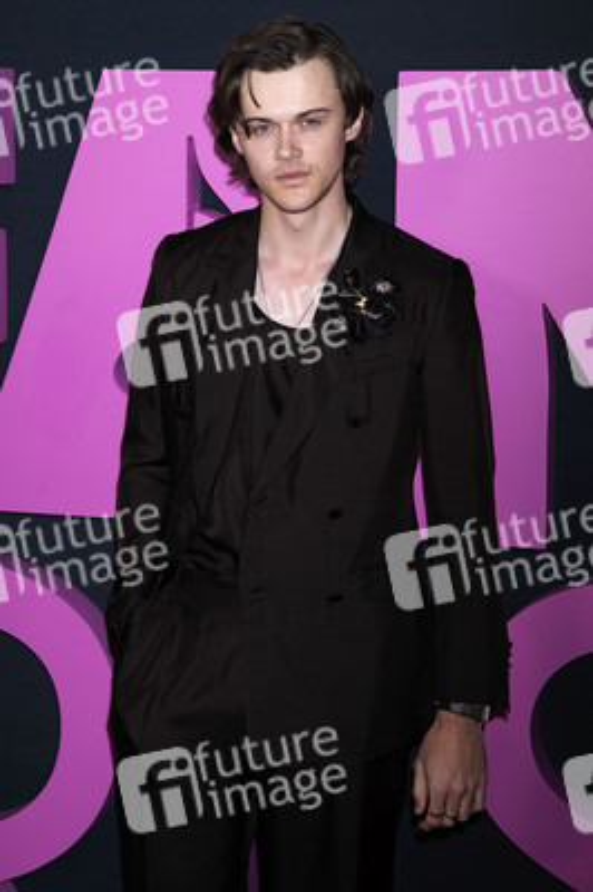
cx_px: 296
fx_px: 1609
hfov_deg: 20.9
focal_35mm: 65
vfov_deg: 31.0
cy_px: 446
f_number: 7.1
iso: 400
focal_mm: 65
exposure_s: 1/200
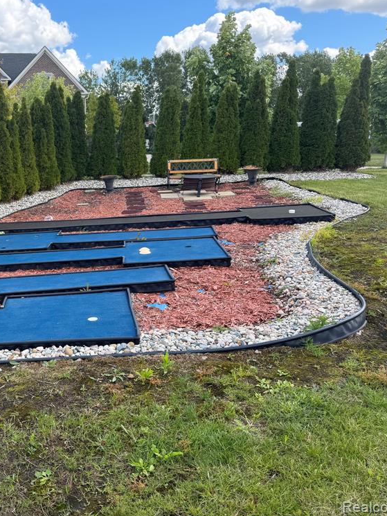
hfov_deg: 40.5
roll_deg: +1.0
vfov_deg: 55.3
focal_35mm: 33
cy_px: 252
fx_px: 492
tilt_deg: -12.7
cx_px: 58
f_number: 1.78
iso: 80
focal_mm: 6.76
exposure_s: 1/966
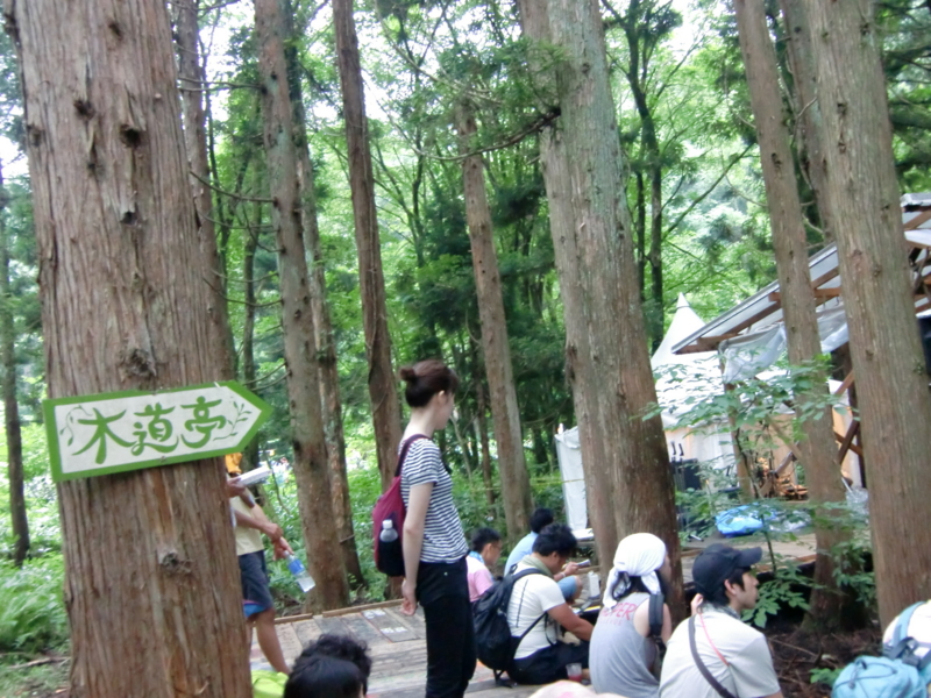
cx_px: 466
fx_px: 914
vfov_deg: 41.8
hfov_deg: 54.0
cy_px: 349
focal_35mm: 34
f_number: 3.6
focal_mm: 6.1
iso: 800
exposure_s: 1/20
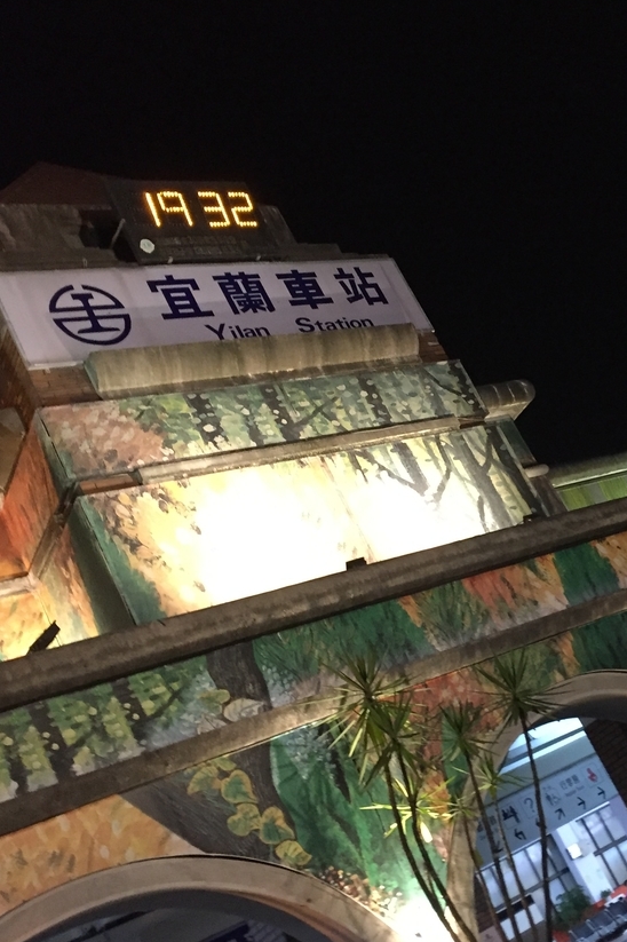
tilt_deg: +16.3
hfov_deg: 29.7
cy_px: 507
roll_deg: +30.1
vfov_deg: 44.5
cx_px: 513
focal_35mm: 44
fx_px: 1150
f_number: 2.2
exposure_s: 1/20
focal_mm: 4.15
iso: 250
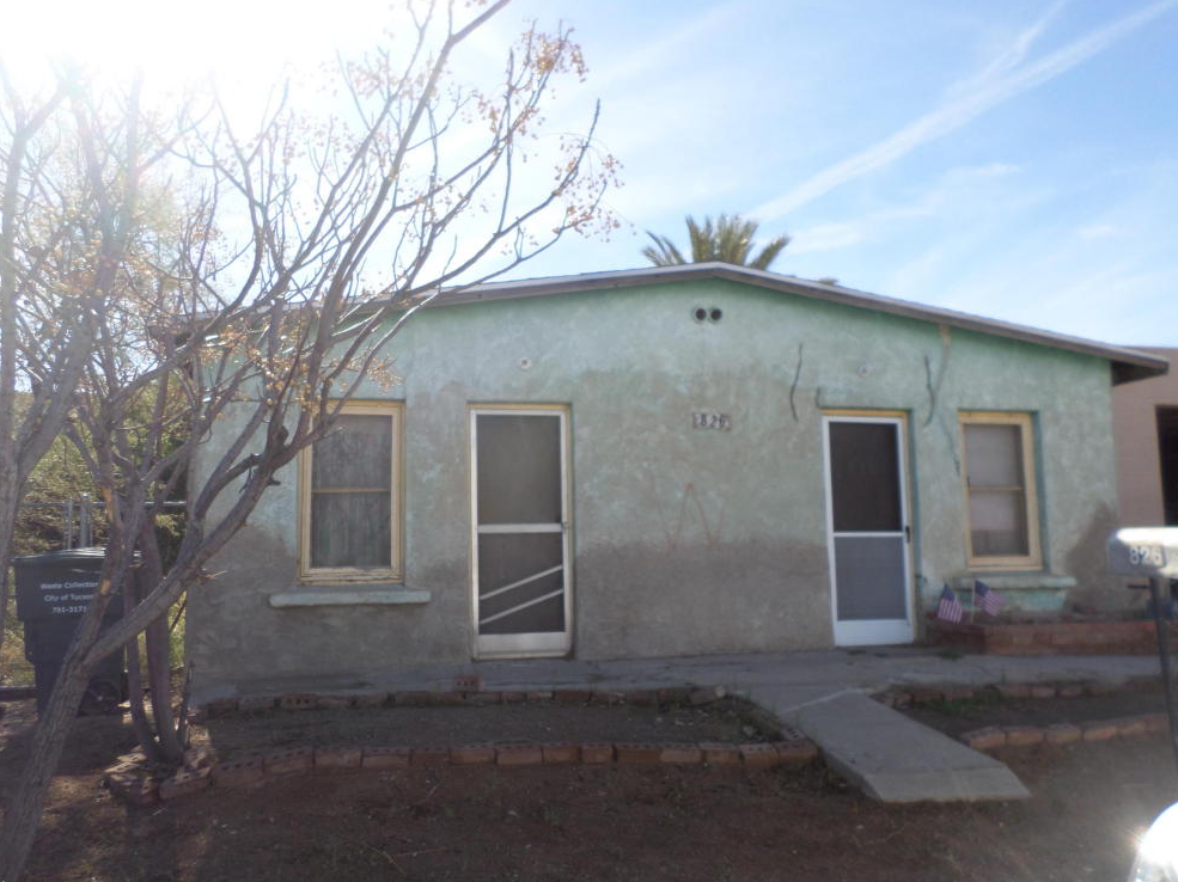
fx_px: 884
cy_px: 453
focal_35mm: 26
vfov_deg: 53.0
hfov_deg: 67.3
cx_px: 579
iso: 80
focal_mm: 4.5
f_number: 2.5
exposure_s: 1/750
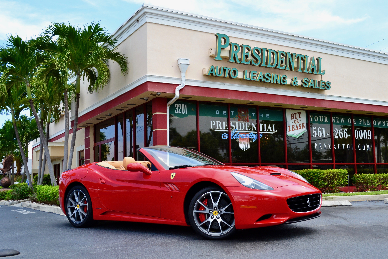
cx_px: 194
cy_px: 130
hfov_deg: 49.6
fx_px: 420
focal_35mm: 39
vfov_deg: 34.2
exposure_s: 1/200
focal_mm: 26
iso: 400
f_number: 10
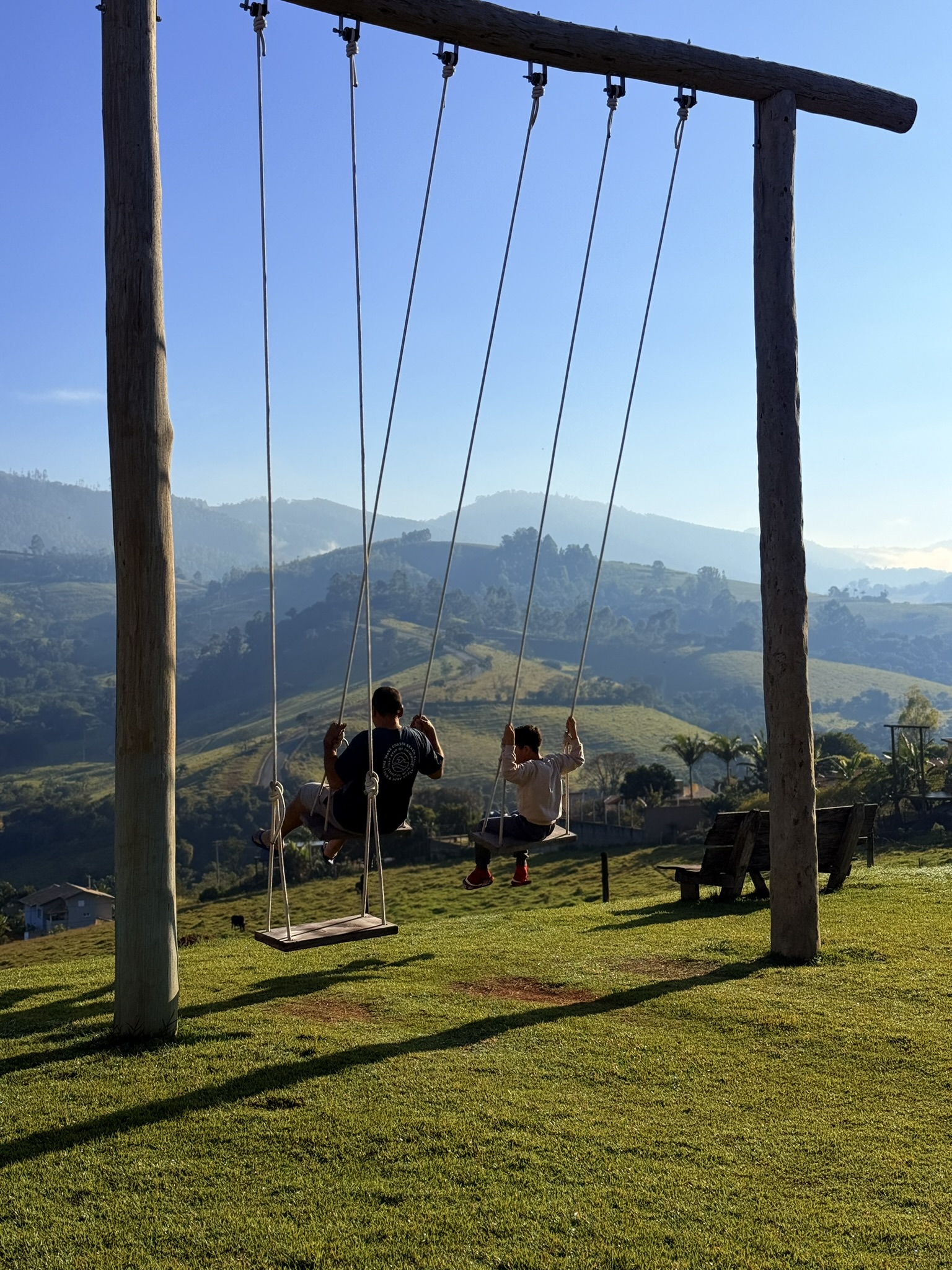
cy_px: 635
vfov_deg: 39.7
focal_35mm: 48
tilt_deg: +1.5
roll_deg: +1.2
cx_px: 476
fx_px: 1760
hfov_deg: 30.3
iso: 64
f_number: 1.78
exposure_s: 1/9901
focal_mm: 6.76
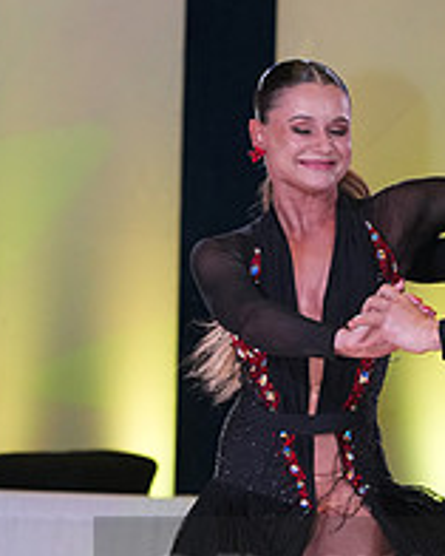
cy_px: 613
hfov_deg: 5.8
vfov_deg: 7.2
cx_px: 486
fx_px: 4392
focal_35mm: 267
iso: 2500
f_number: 5
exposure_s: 1/250
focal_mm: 96
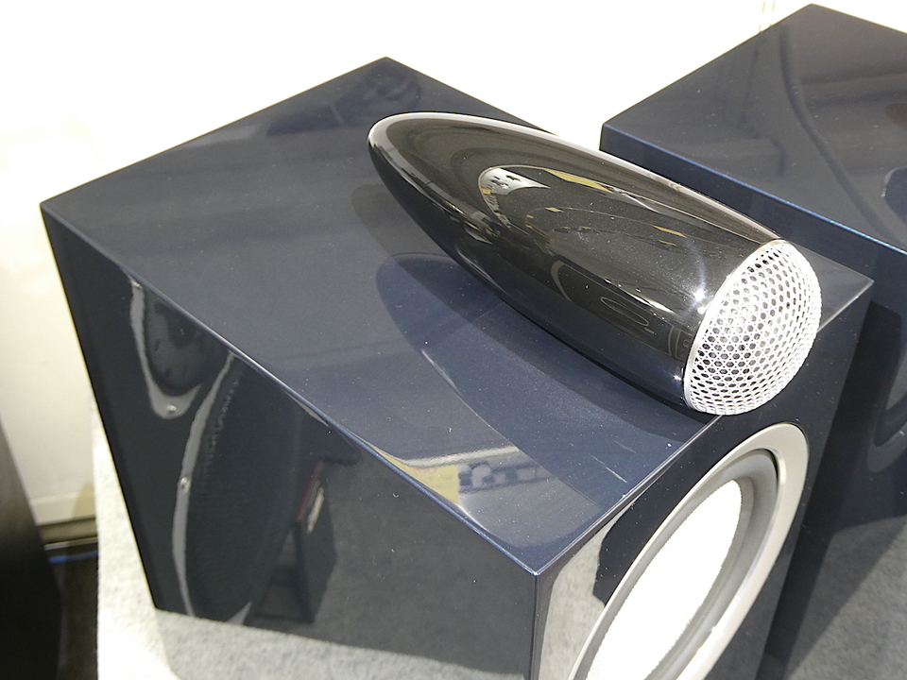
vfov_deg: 36.0
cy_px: 340
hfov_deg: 46.8
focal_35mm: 40
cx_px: 454
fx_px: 1048
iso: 200
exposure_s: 1/2.5
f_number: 3.8
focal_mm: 7.2
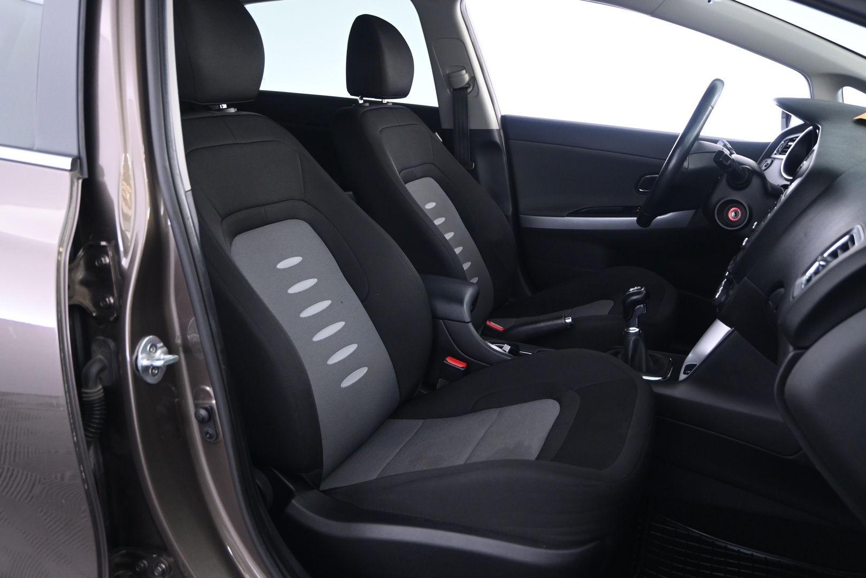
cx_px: 433
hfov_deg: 60.7
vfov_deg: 42.6
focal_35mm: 31
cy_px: 289
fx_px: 740
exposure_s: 1/6
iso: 1000
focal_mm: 20.5
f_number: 3.8
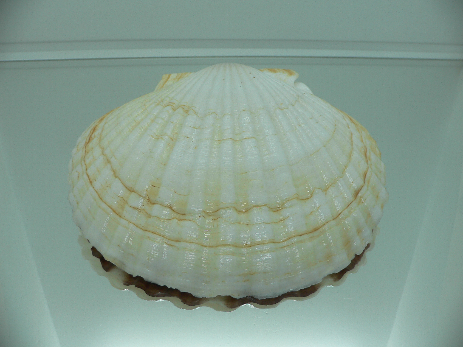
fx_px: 468
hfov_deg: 52.6
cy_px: 174
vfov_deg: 40.7
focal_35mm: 35
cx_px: 232
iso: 80
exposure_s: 1/80
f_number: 2.8
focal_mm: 4.6
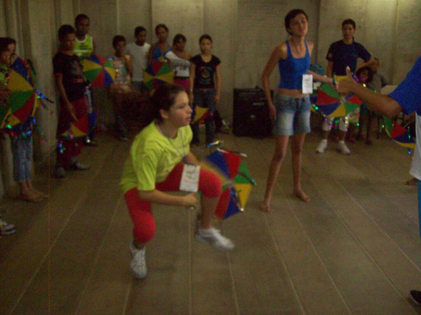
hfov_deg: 51.4
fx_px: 438
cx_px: 210
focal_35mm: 36
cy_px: 158
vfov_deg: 39.7
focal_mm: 6
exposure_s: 1/128
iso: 400
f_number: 2.7
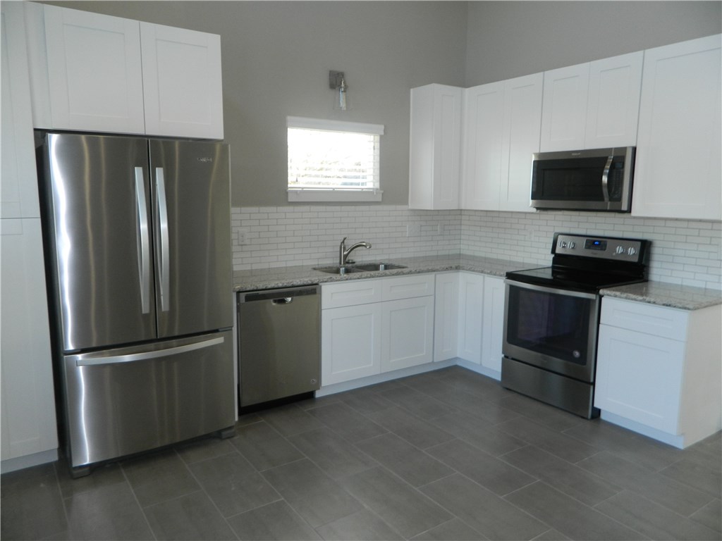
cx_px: 361
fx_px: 521
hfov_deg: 69.4
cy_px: 270
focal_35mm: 25
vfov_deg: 54.9
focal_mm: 4.5
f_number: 3.1
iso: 80
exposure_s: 1/40
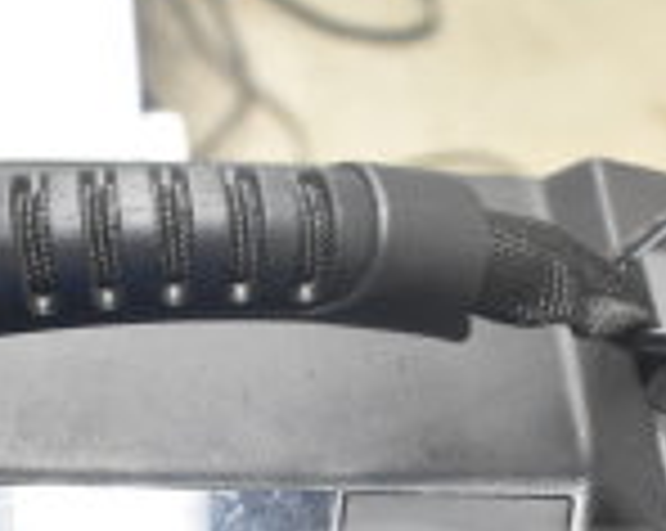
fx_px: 2283
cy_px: 884
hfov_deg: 16.6
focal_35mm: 116
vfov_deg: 12.4
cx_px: 248
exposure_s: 1/30
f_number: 3.5
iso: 1250
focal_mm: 20
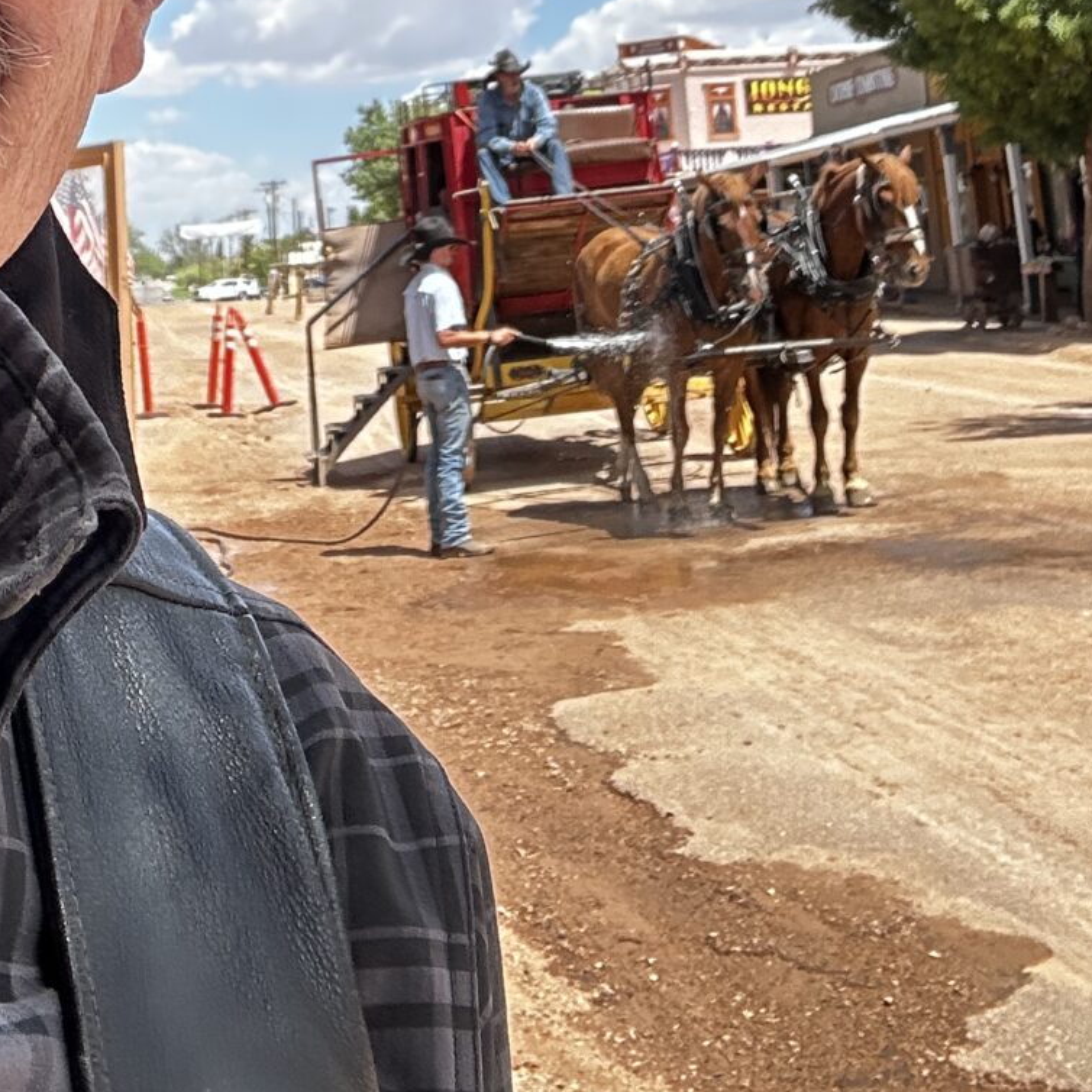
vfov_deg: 23.0
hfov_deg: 25.0
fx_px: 2463
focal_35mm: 69
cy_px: -201
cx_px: 474
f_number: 1.9
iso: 25
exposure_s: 1/491
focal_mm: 2.69
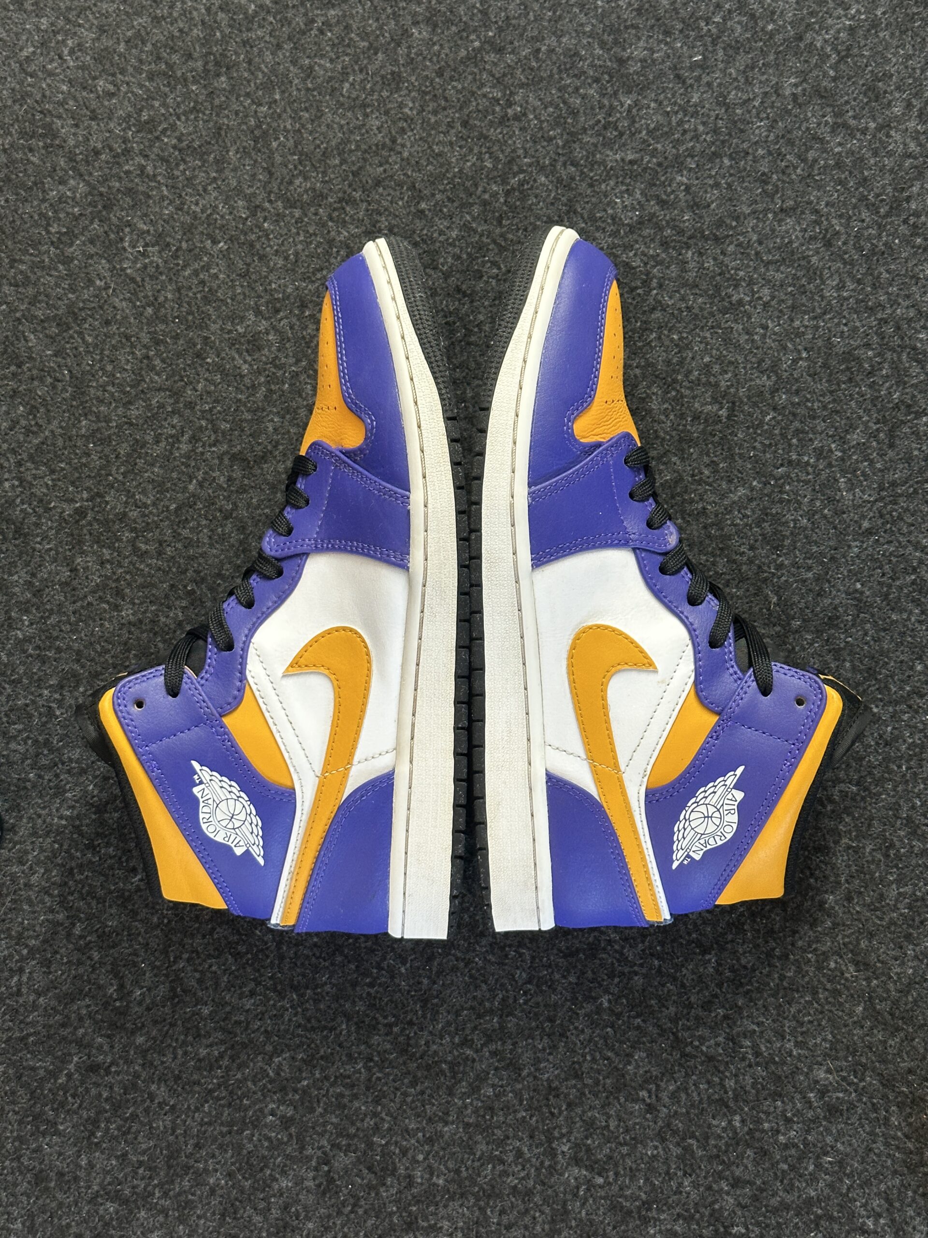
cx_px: 464
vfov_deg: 39.7
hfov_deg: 30.3
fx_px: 1716
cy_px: 619
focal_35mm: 48
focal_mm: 6.86
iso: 160
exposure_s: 1/33
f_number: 1.78
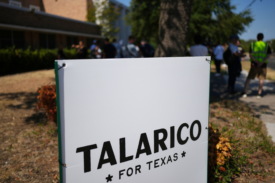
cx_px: 138
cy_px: 92
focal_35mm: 35
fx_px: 267
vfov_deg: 37.8
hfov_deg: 54.4
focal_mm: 35
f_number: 1.4
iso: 50
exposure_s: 1/10000
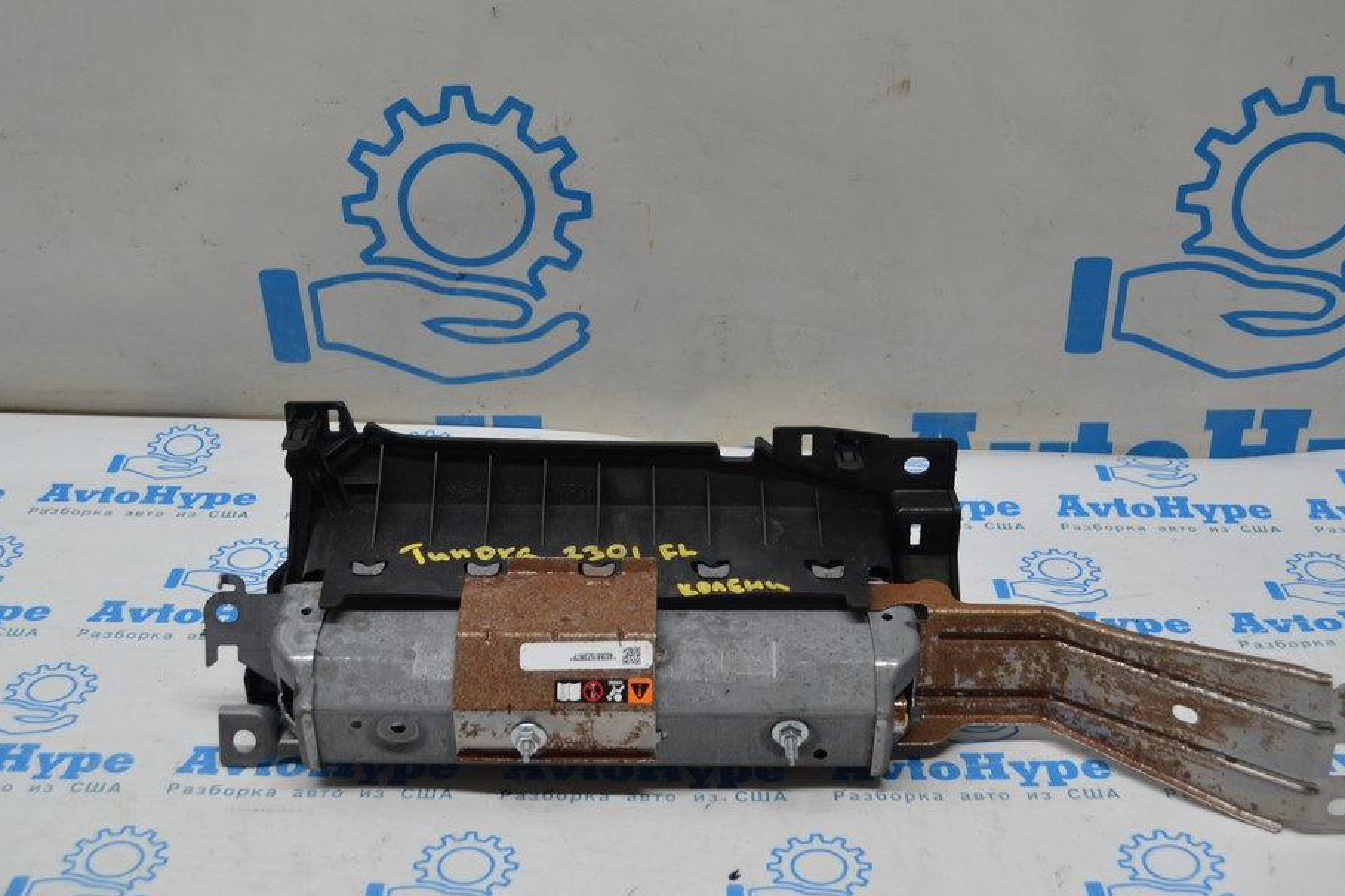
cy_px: 476
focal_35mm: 44
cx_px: 692
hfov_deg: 44.5
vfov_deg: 30.5
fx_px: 1643
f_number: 5
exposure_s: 1/100
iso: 400
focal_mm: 26
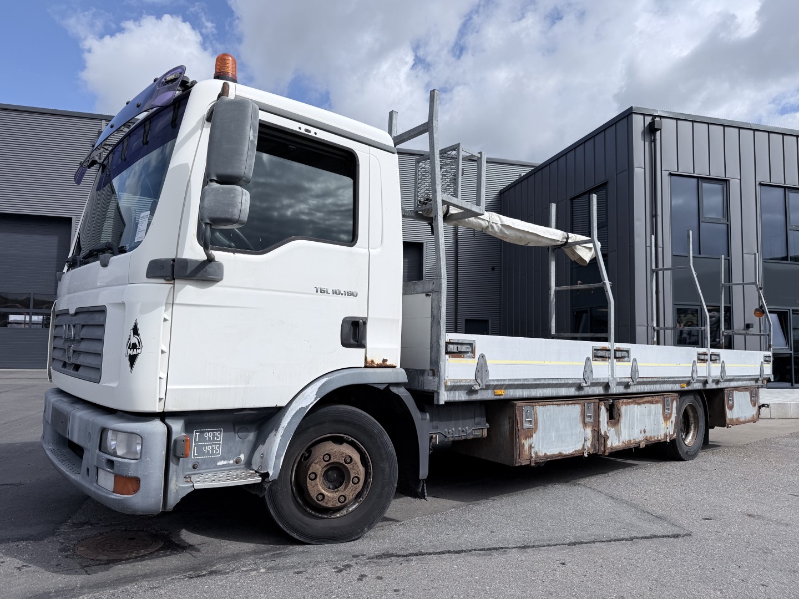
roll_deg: -1.0
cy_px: 300
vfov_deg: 56.8
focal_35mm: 24
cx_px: 400
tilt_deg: +6.1
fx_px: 554
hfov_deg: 71.6
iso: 80
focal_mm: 6.76
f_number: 1.78
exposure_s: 1/8130
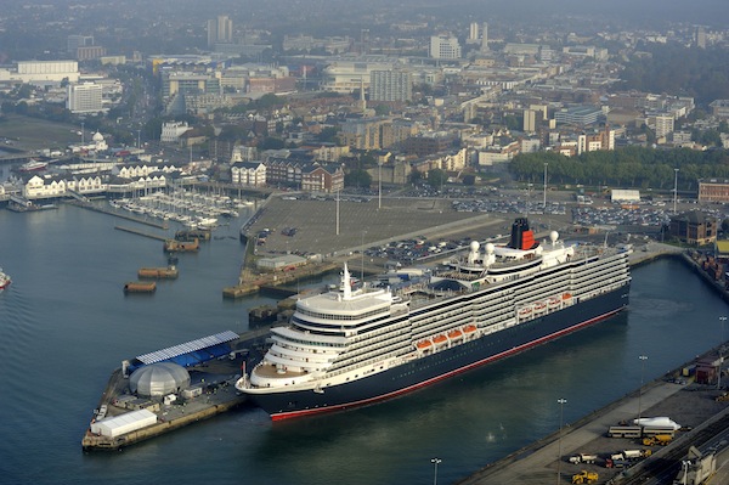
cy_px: 242
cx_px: 364
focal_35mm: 80
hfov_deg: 25.4
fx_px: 1619
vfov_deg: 17.0
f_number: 7.1
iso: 800
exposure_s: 1/2500
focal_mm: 80
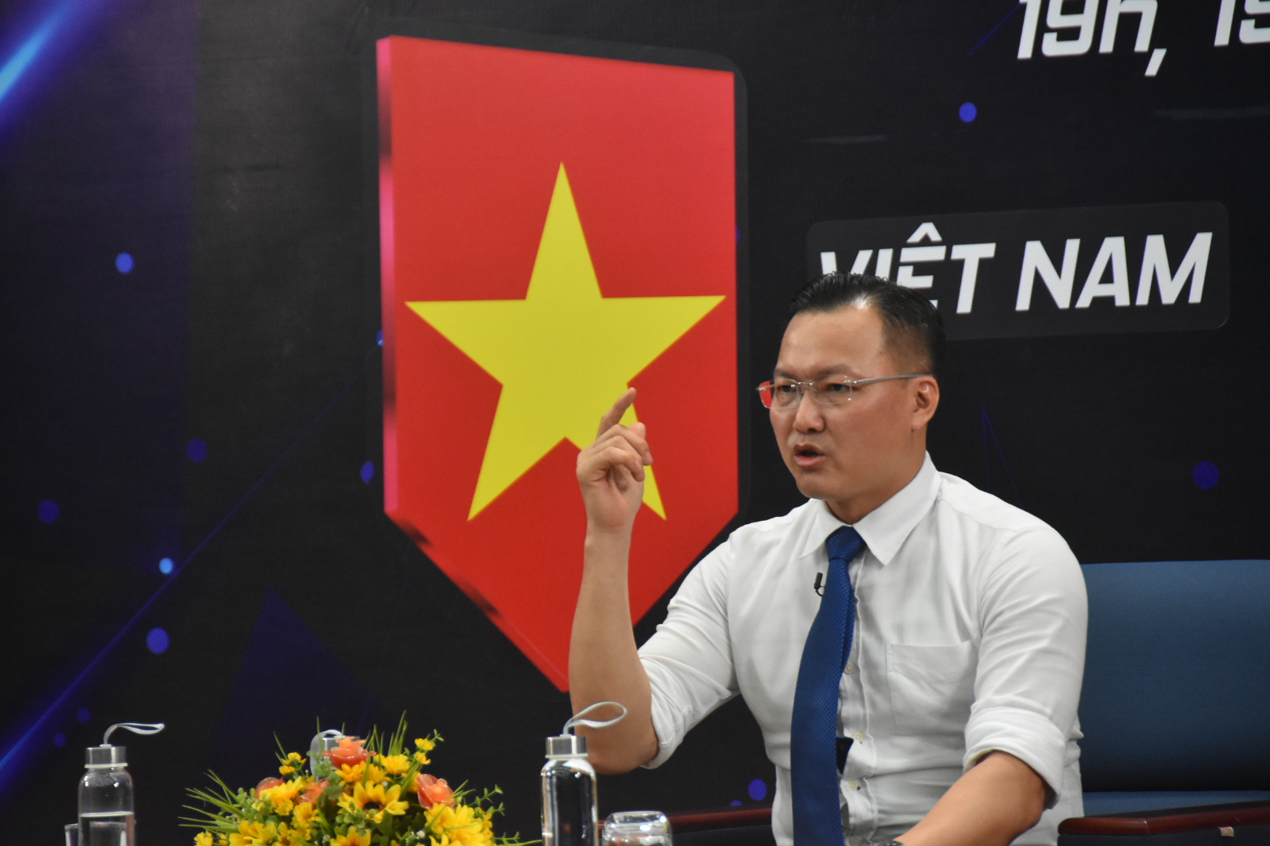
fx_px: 8995
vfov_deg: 5.4
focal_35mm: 255
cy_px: 423
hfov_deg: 8.1
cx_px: 635
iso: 2800
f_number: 5.6
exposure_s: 1/125
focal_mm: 170
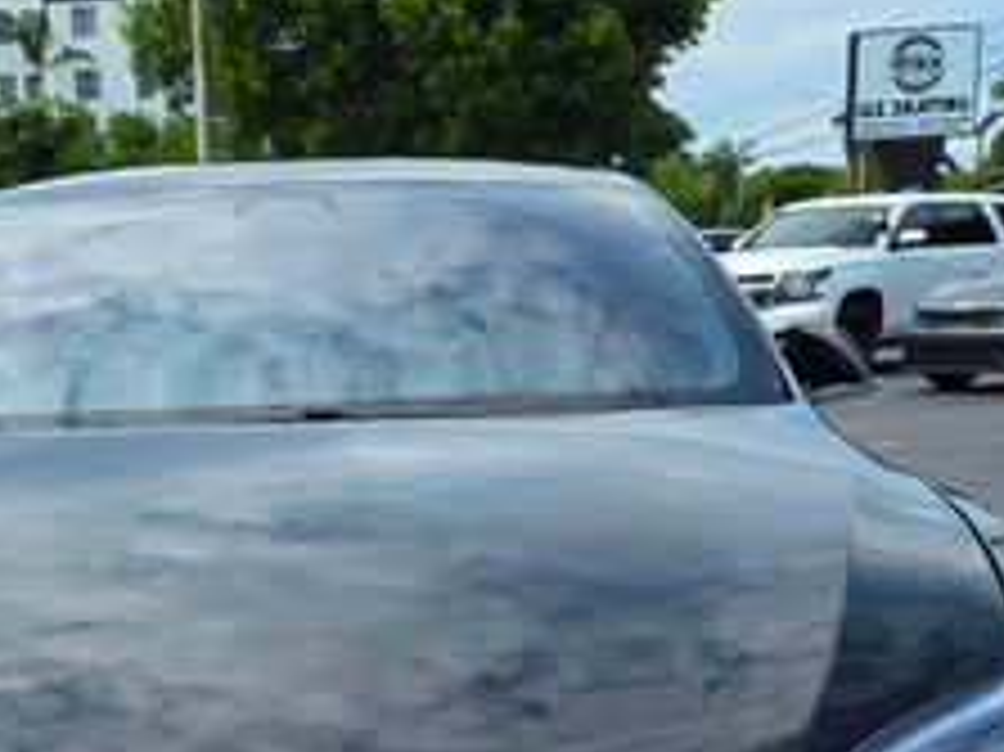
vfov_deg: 21.4
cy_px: 766
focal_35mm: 66
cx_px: 198
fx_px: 1913
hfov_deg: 28.8
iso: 80
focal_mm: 6.3
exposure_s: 1/4434
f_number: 1.7
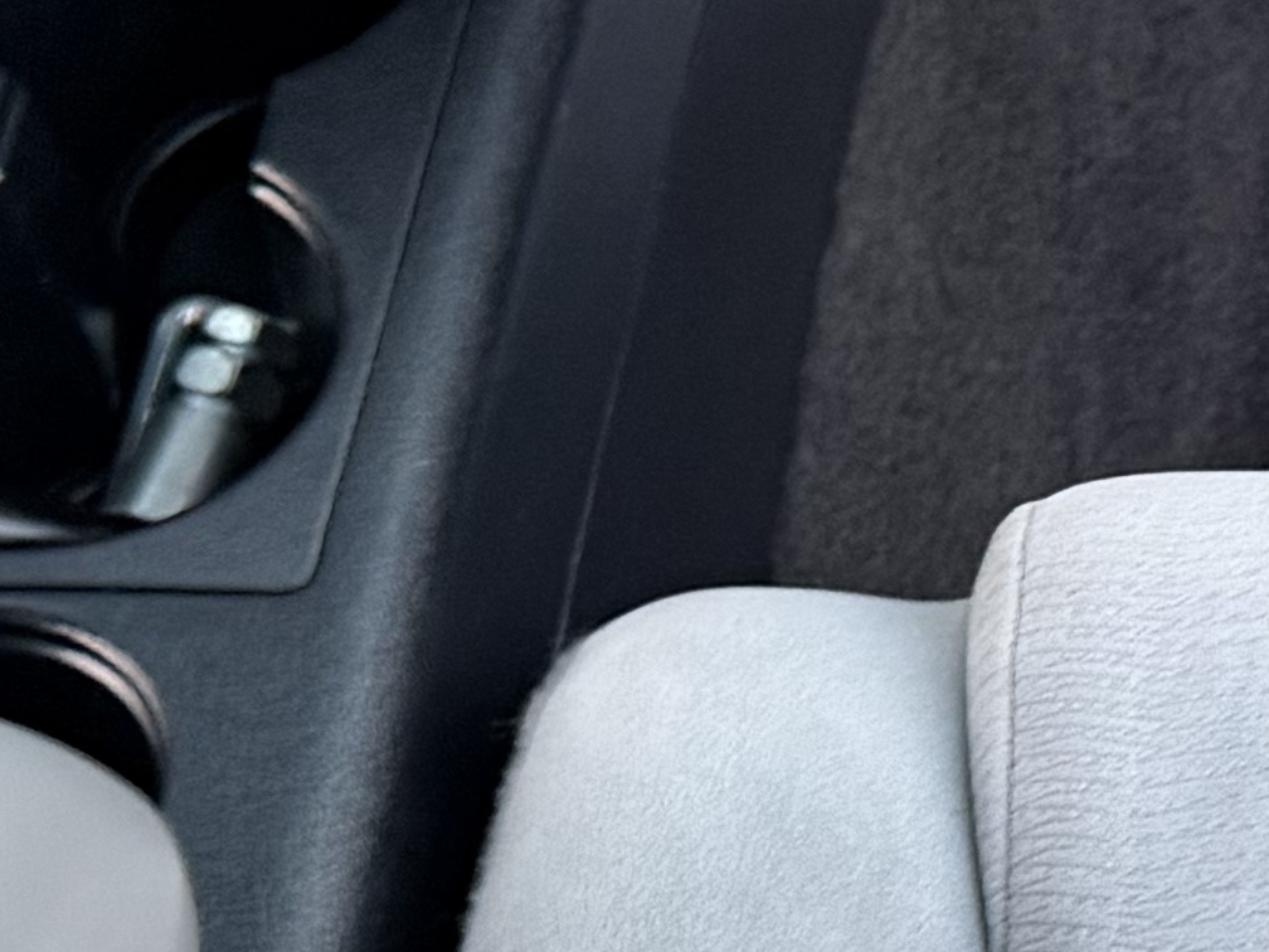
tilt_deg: -57.2
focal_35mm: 136
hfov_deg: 13.9
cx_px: 1710
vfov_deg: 10.8
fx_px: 4986
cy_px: 914
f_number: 1.78
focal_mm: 6.76
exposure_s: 1/60
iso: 320
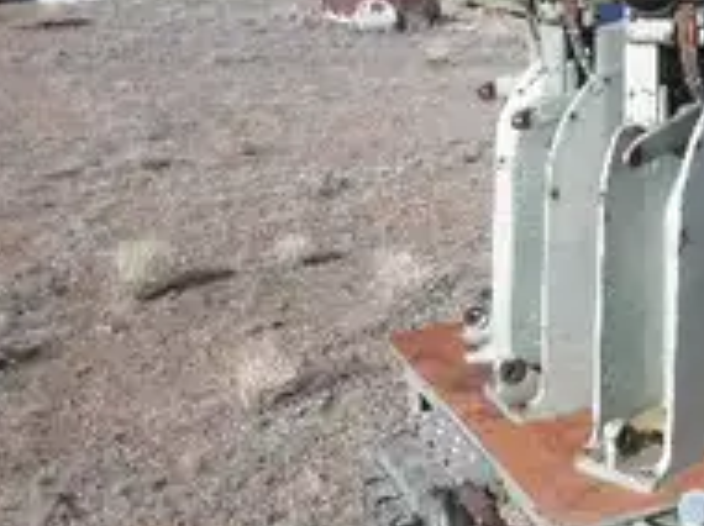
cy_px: 337
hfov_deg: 31.0
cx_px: 660
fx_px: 1198
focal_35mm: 59
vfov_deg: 24.7
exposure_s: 1/125
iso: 64
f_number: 8.5
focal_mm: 5
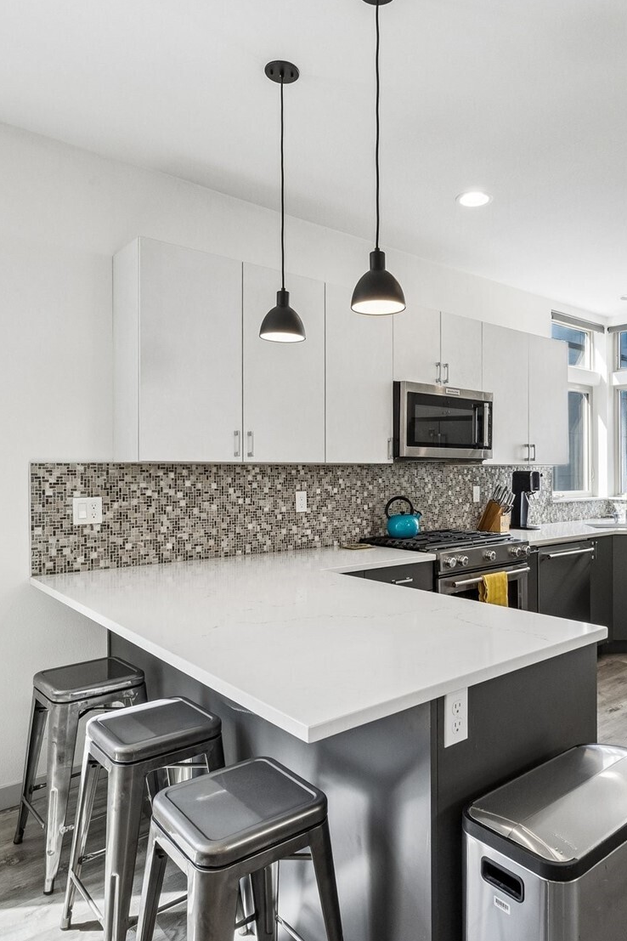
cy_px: 462
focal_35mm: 23
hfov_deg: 54.5
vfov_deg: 76.1
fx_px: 601
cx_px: 391
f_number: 9
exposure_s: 1/15
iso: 250
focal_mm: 10
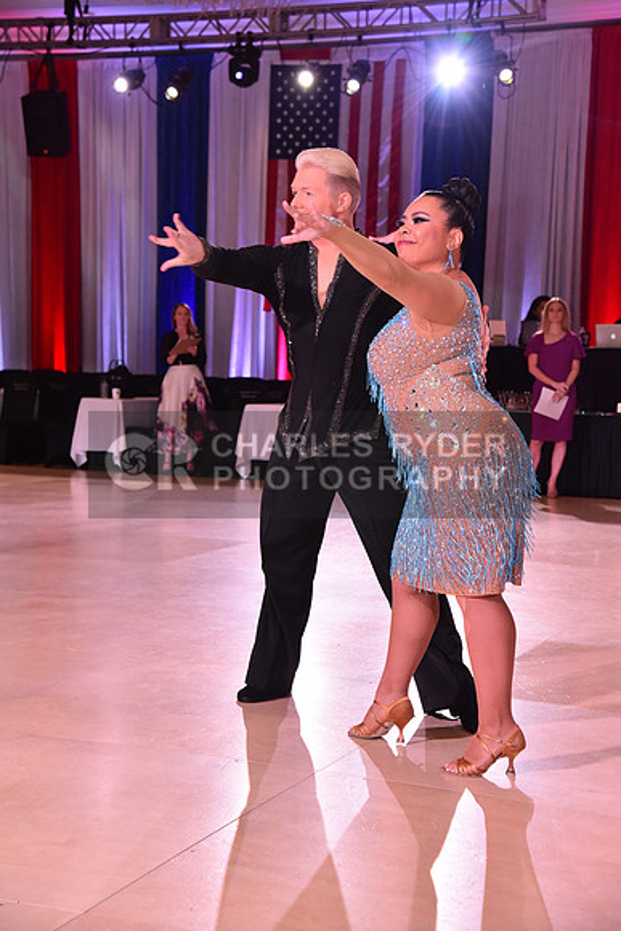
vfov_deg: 31.0
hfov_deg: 20.9
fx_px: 1681
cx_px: 310
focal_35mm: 65
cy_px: 466
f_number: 6.3
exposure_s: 1/320
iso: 2500
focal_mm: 65
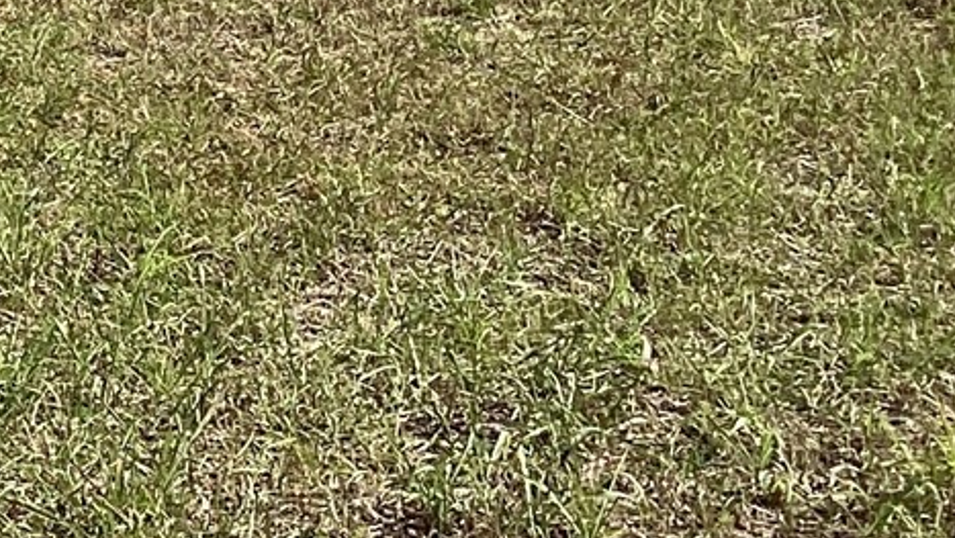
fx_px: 3749
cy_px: -327
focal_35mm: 148
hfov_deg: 13.2
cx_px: -736
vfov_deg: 8.0
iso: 25
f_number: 2.4
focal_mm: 3.3
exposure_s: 1/1508
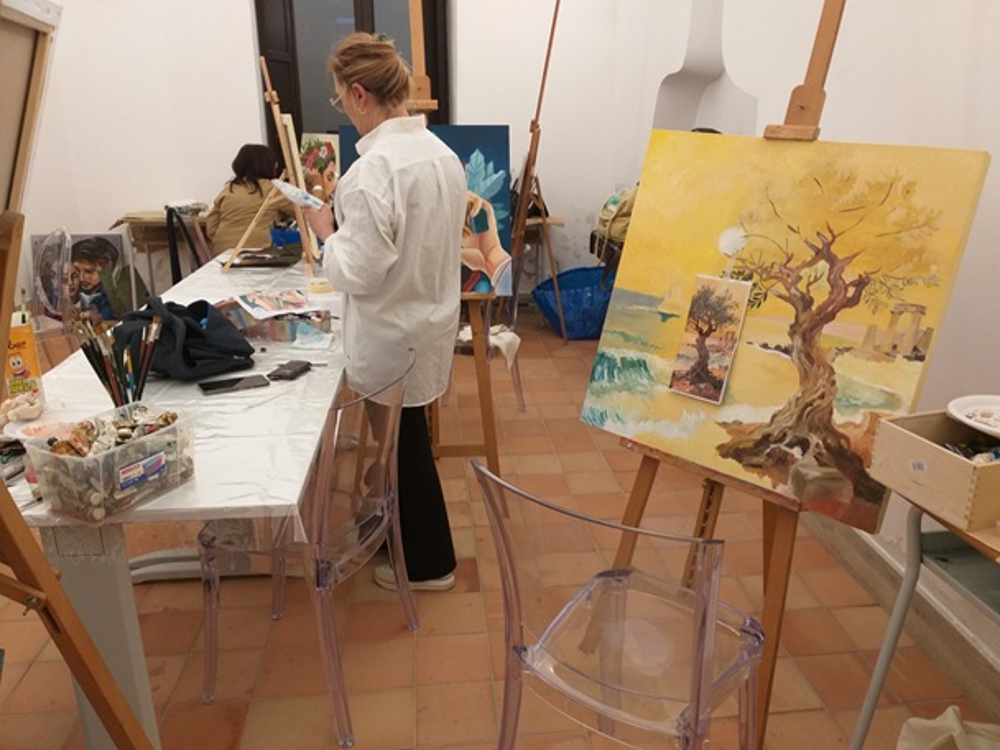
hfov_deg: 67.3
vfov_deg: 53.1
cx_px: 500
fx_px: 751
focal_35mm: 26
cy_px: 375
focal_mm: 3.93
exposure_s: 1/50
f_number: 1.7
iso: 100
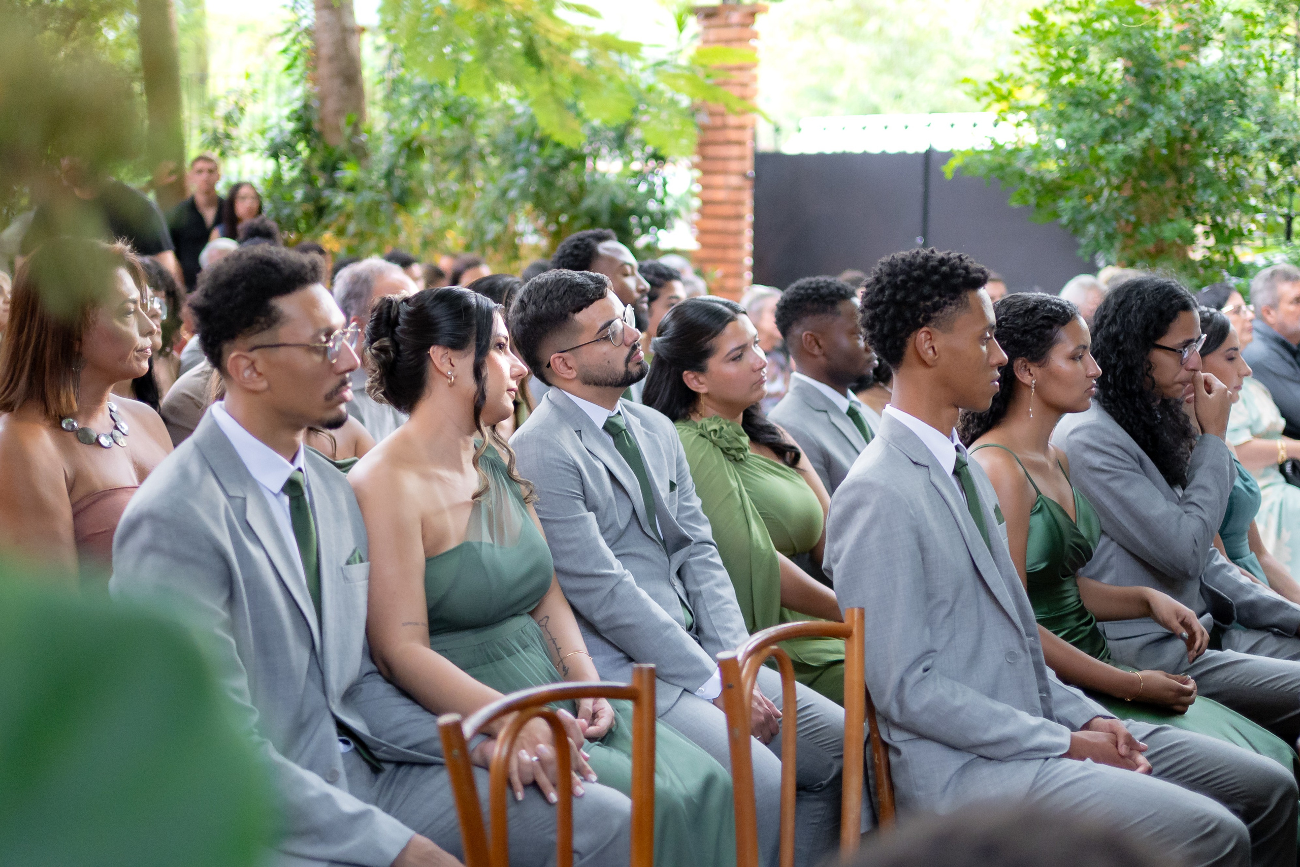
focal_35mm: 52
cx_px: 650
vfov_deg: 26.0
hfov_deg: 38.2
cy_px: 434
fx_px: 1878
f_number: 1.4
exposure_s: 1/640
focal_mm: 35
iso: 1600
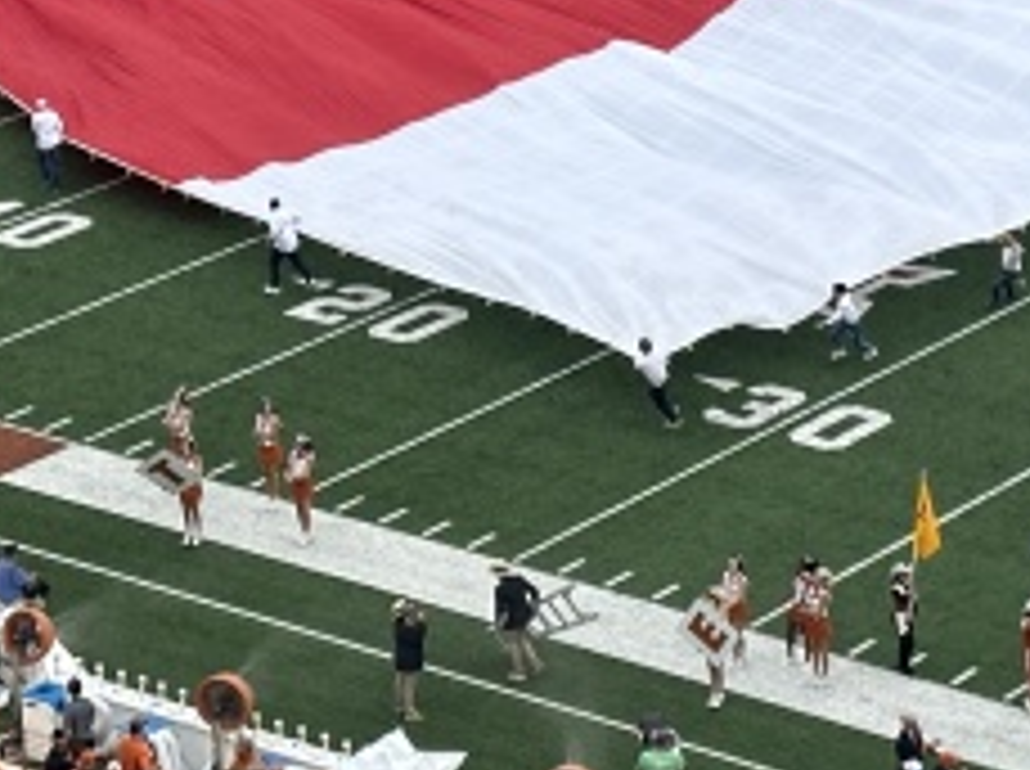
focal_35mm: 168
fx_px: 4991
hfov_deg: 11.7
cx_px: 877
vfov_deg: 8.7
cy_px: -293
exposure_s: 1/1475
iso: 64
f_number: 1.78
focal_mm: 6.86
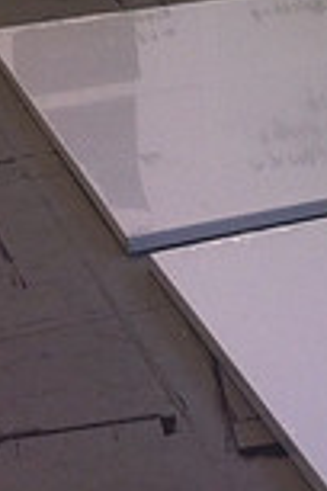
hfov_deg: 9.7
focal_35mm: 138
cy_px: -172
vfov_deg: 14.2
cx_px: 484
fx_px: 1880
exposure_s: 1/30
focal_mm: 3.85
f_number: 2.8
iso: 80
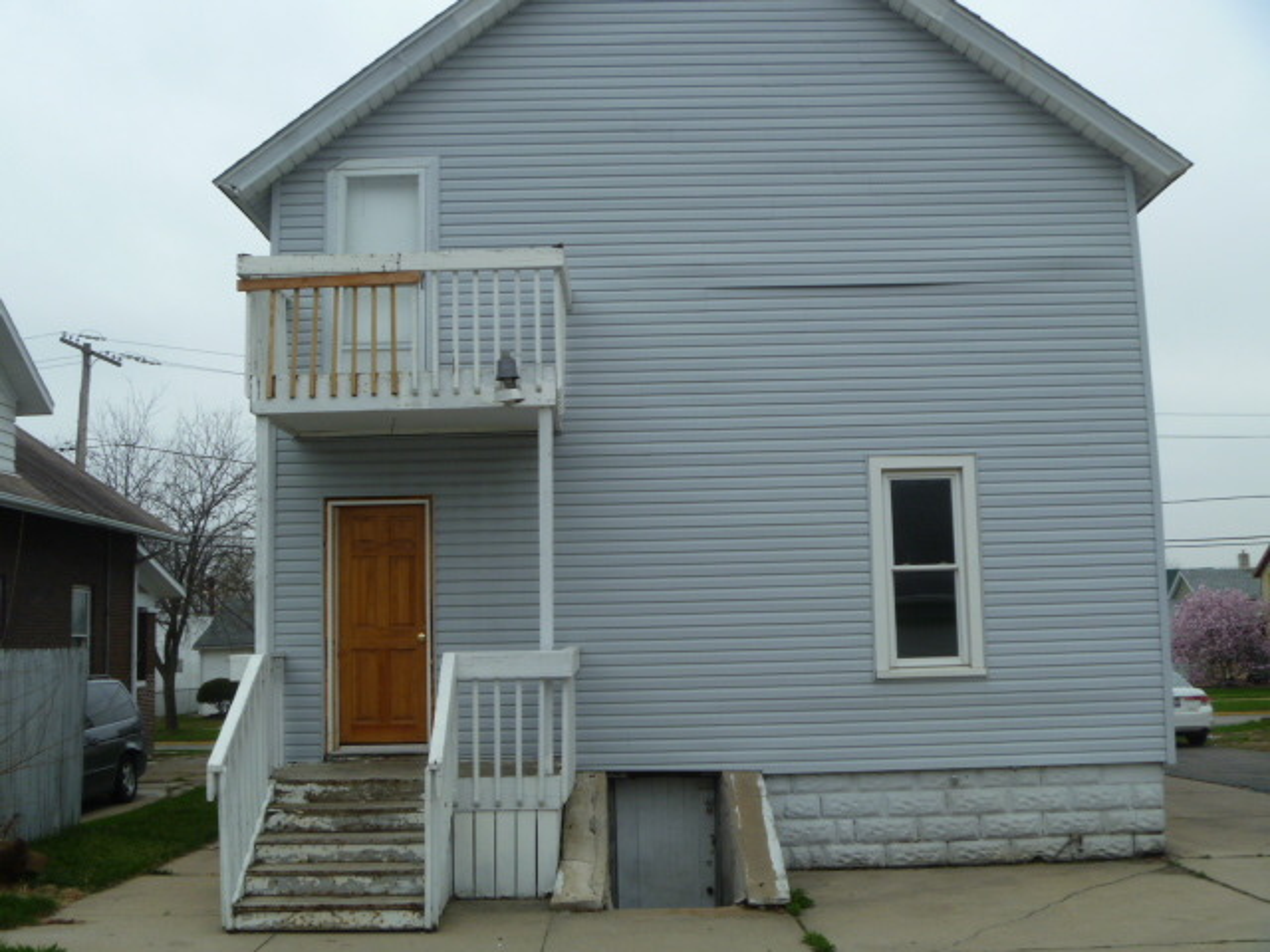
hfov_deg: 52.6
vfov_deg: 40.7
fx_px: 1284
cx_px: 635
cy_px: 476
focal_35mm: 35
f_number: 5.6
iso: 80
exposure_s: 1/250
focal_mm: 6.3
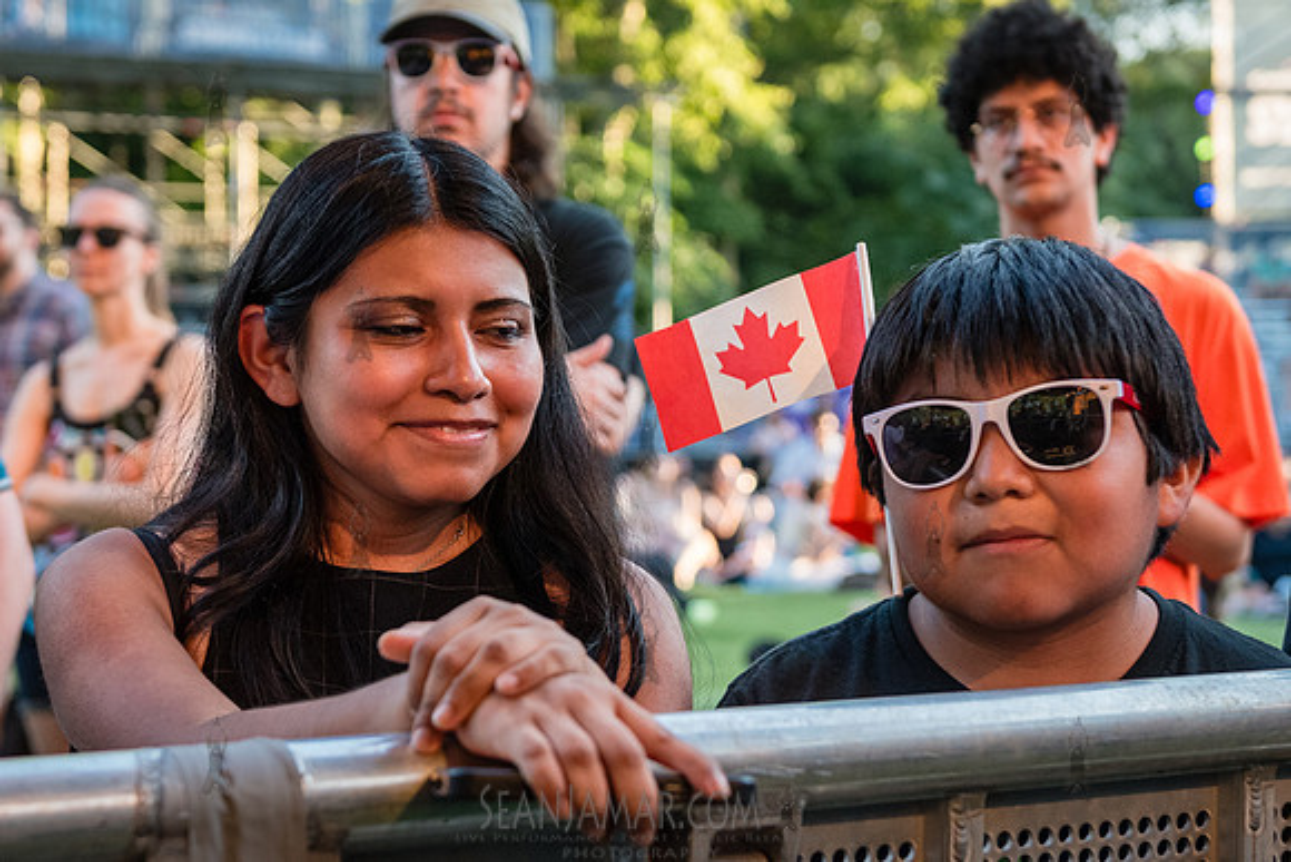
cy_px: 458
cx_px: 649
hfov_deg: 28.7
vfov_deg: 19.4
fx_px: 2519
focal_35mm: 70
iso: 2000
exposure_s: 1/800
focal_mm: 50
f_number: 3.2
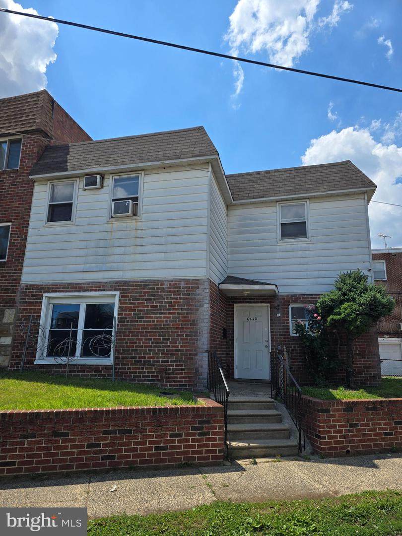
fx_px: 356
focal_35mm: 23
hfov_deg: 58.9
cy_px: 268
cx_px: 201
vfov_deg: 73.9
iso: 12
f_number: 1.7
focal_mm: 6.3
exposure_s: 1/968
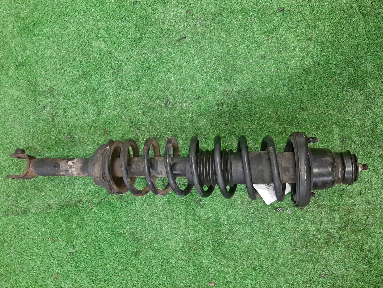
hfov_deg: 67.3
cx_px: 192
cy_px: 144
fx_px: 288
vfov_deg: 53.1
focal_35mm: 26
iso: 214
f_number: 1.7
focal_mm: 3.93
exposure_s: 1/50
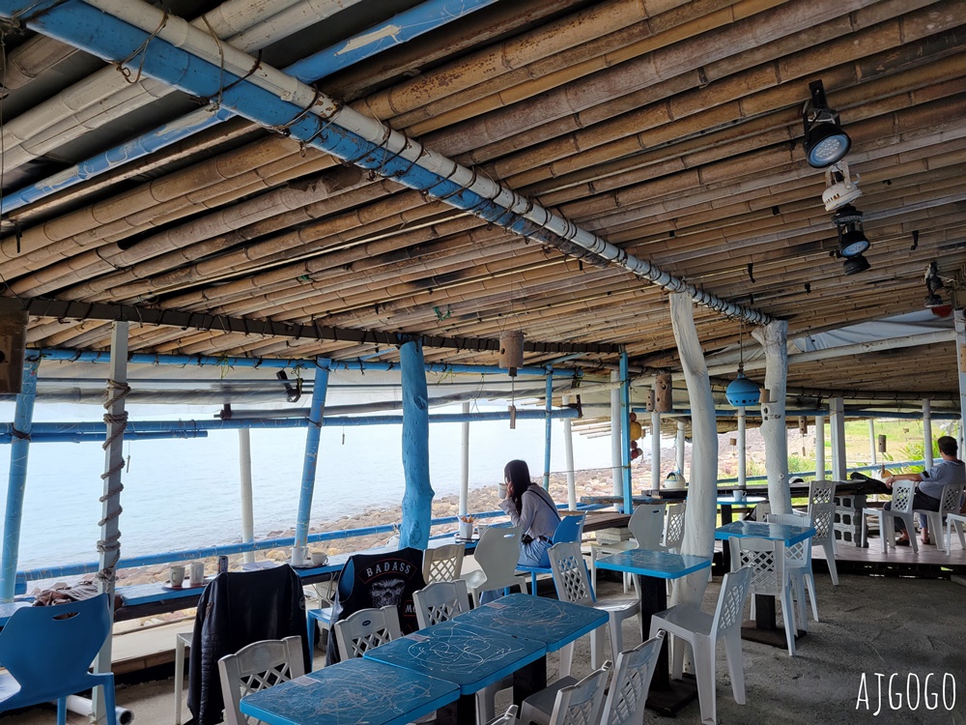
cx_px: 483
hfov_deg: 67.3
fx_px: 726
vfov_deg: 53.1
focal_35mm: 26
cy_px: 362
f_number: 1.8
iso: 40
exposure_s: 1/175
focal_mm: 5.4
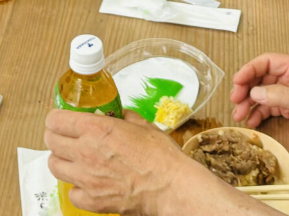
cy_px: -244
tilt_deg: -26.7
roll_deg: -0.3
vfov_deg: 9.3
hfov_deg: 13.3
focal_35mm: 148
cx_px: 42
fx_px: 1235
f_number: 1.6
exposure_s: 1/121
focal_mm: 5.96
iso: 50
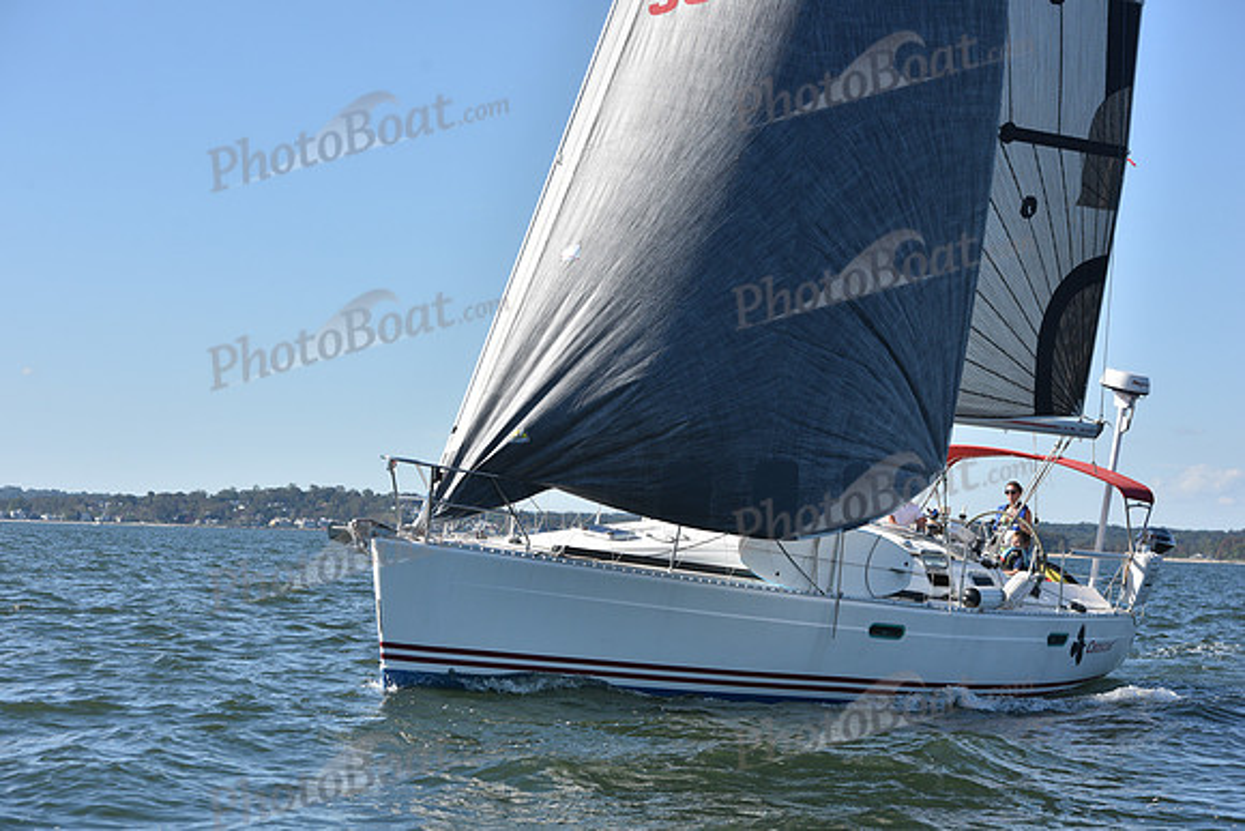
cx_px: 622
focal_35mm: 85
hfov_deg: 23.9
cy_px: 416
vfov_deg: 16.1
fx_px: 2940
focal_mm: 85
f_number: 7.1
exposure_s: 1/1250
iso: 320
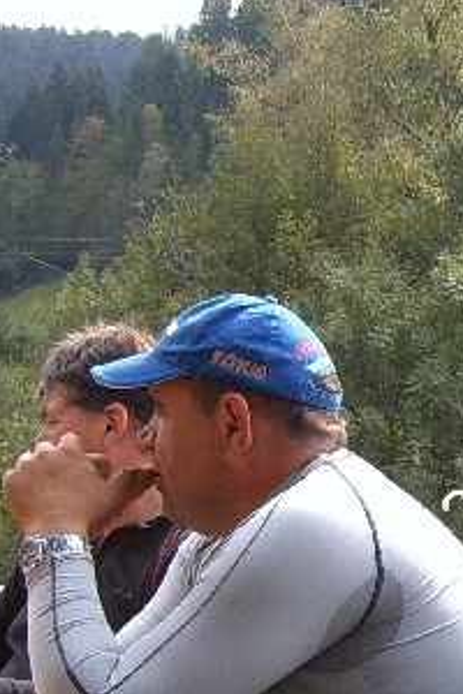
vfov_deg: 20.8
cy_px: 539
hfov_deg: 14.0
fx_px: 1871
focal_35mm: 97
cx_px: 363
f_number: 2.8
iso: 50
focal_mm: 5.8
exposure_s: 1/350
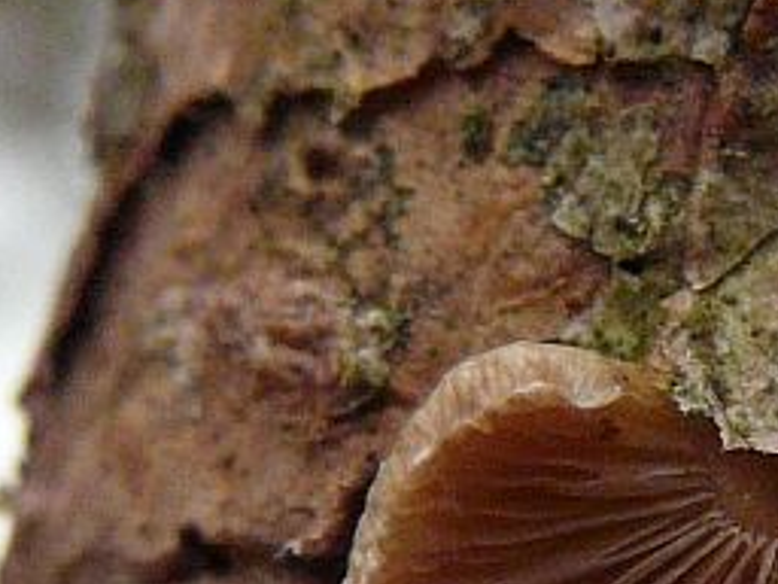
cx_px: 848
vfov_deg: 9.0
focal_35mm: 164
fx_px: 3686
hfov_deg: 11.9
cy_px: 590
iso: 400
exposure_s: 1/125
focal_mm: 5.2
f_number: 2.8
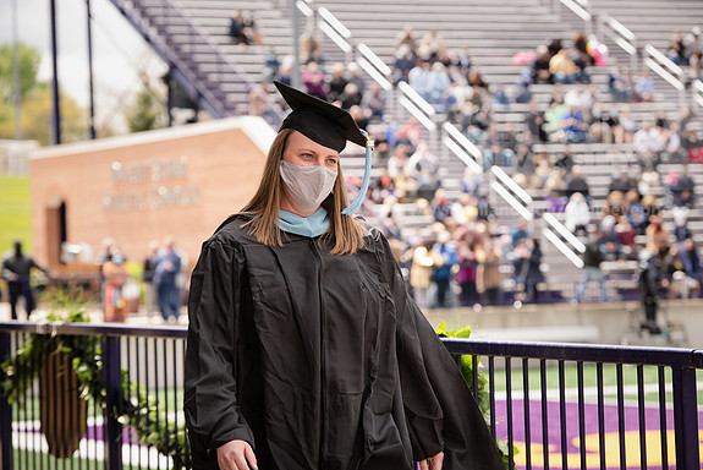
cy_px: 236
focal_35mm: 126
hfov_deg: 16.3
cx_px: 353
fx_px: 2462
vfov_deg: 10.9
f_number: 5.6
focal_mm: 125
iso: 400
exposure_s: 1/500
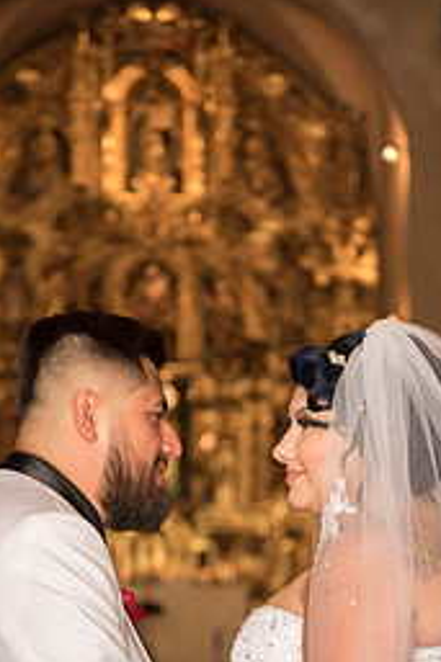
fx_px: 1932
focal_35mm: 105
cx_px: 299
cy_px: 443
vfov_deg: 19.4
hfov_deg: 13.0
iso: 640
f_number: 2.8
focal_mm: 60
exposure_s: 1/60
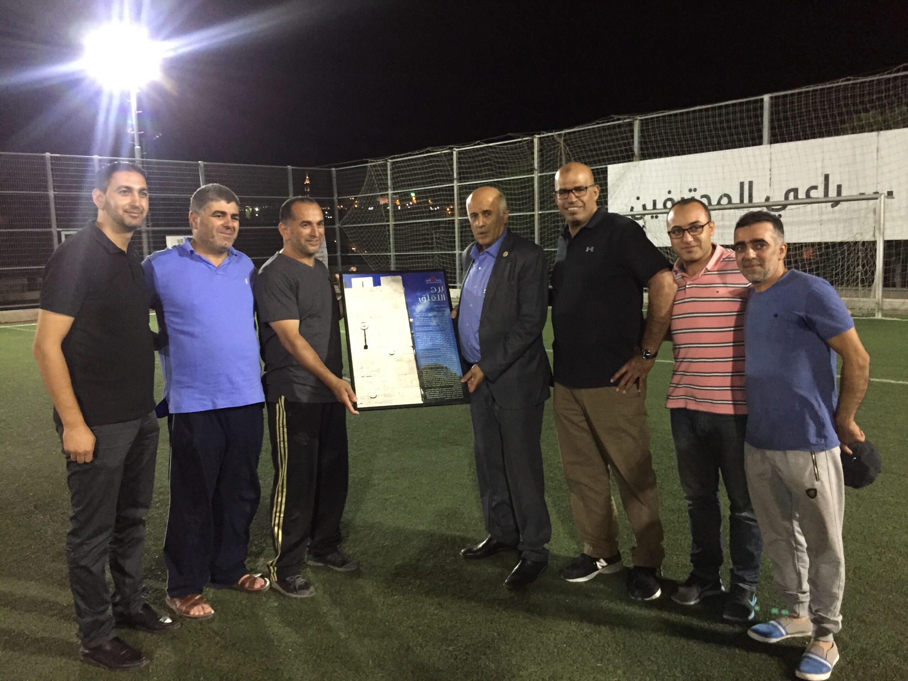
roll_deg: +1.3
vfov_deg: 48.2
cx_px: 454
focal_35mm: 29
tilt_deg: -8.6
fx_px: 761
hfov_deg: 61.7
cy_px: 340
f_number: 2.2
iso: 320
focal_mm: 4.15
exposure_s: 1/17
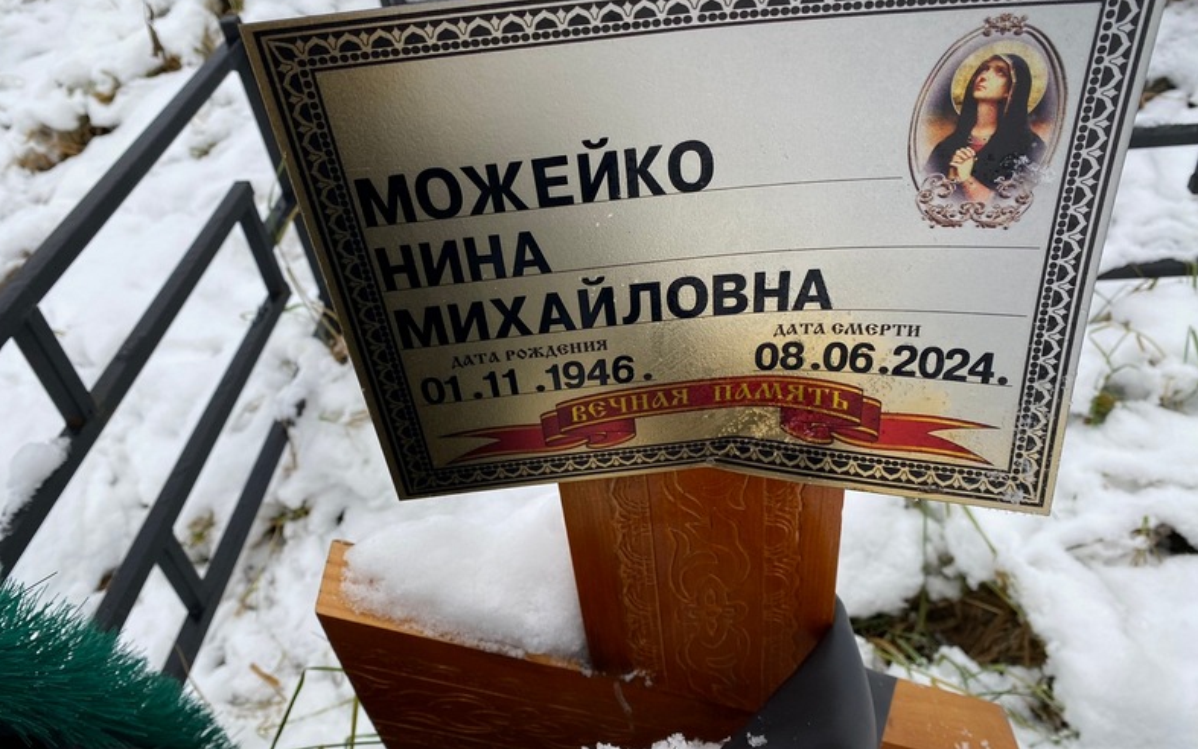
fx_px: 914
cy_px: 330
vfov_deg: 44.5
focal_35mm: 28
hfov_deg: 66.5
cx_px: 598
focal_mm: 4.25
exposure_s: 1/189
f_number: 1.8
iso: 32
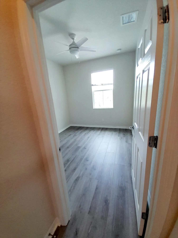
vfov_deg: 106.2
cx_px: 89
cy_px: 119
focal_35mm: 13
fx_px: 89
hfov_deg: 89.9
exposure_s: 1/40
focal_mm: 1.13
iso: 50
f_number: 2.2
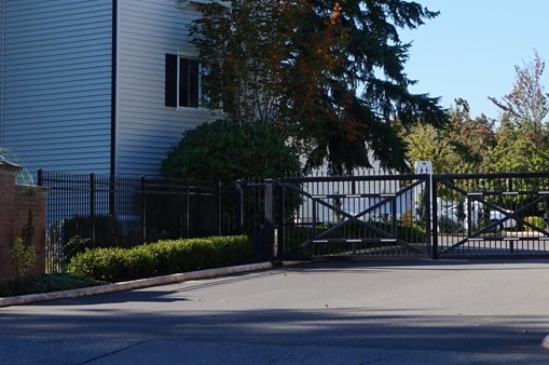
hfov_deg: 18.2
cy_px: 109
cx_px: 337
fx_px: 1707
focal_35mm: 112
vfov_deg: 12.2
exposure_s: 1/80
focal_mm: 35
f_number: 11
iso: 100
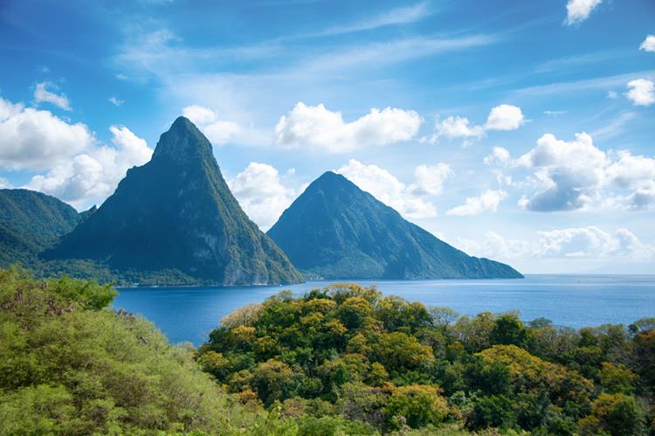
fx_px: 791
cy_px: 218
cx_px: 328
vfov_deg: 30.8
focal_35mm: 44
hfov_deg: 45.0
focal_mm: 29
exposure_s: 1/2500
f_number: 4
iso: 250
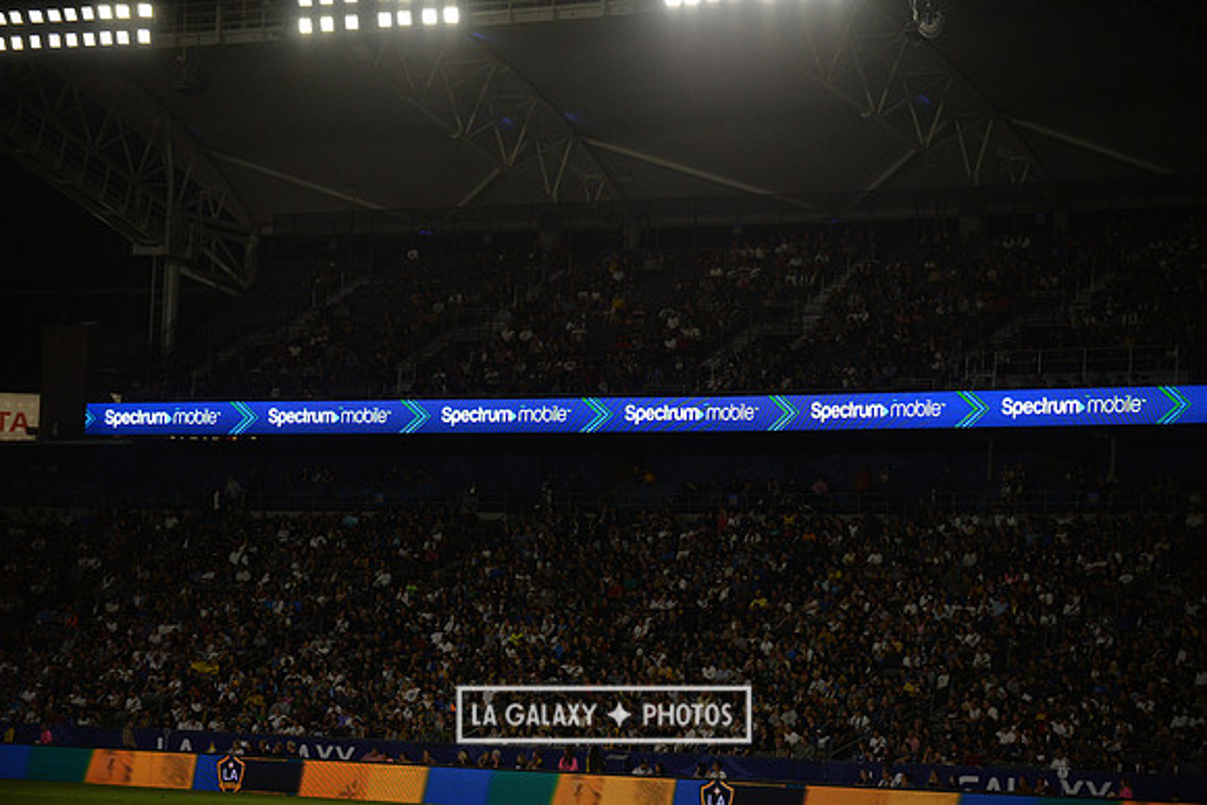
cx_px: 604
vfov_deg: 11.0
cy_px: 402
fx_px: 4192
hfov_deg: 16.4
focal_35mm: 125
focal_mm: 125
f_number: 2.8
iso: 1600
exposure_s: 1/3200
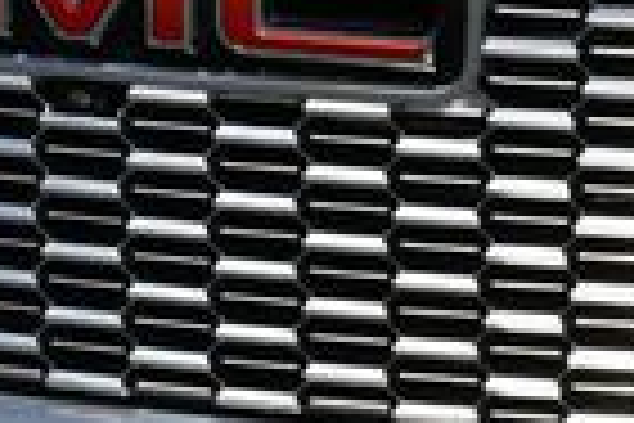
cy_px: 158
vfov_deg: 5.4
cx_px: 229
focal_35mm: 255
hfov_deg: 8.1
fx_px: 4490
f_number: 9
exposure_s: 1/320
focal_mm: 28
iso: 100
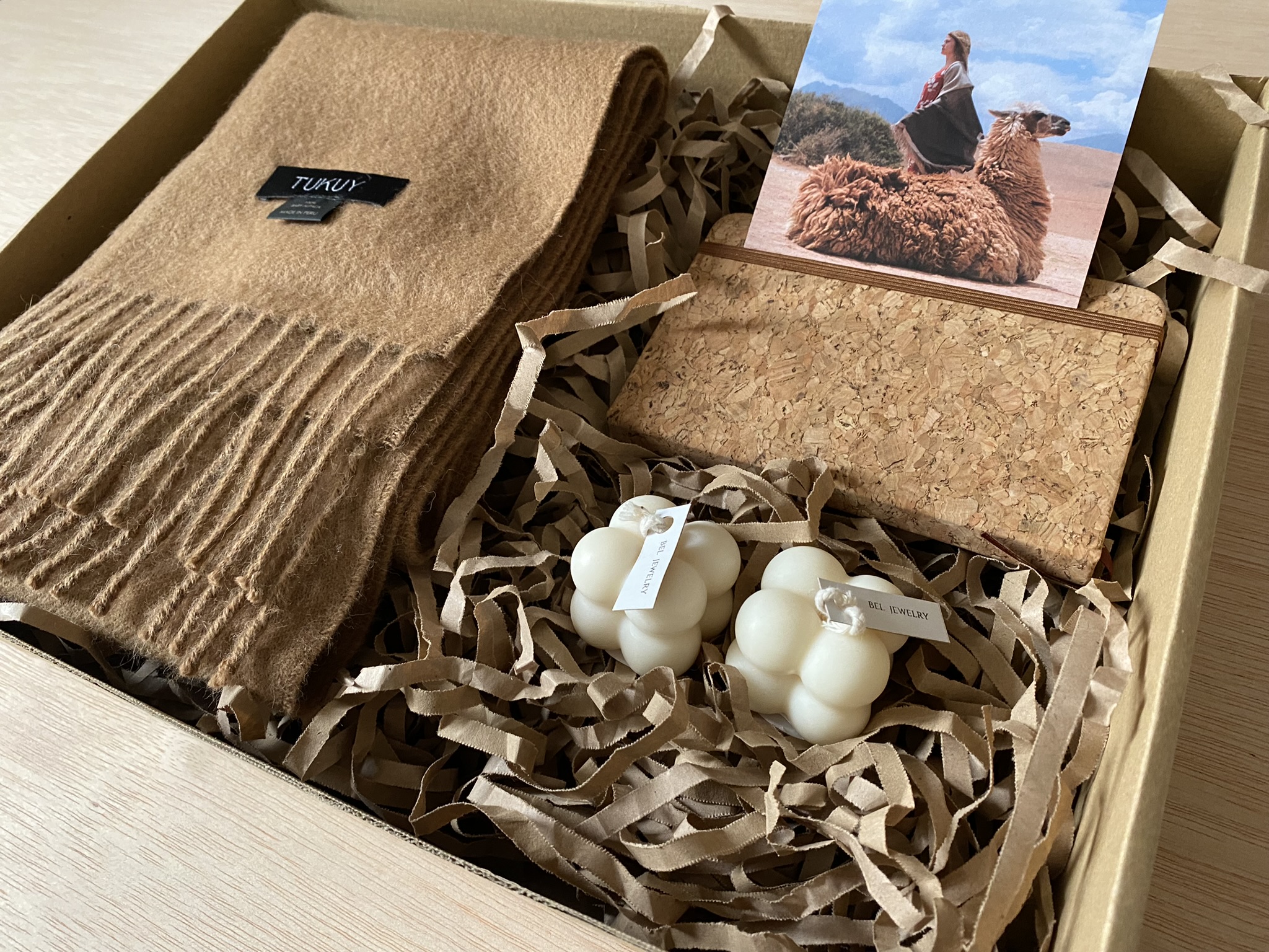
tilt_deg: -37.2
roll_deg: +0.4
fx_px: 953
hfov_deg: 67.3
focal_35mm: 26
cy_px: 476
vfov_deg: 53.1
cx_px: 634
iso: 320
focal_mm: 4.25
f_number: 1.8
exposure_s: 1/60
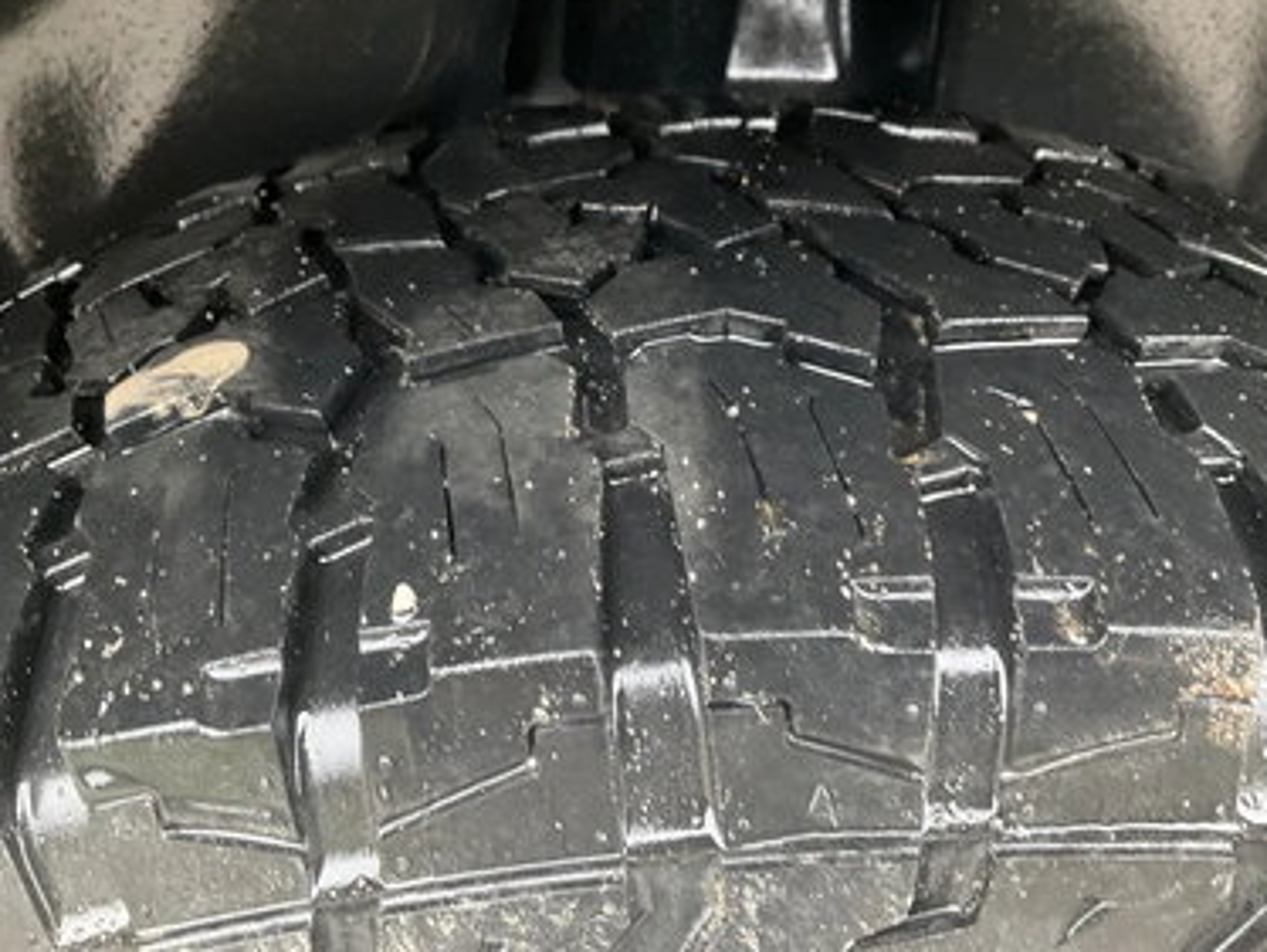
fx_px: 1135
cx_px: 674
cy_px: 457
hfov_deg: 58.3
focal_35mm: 31
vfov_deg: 45.5
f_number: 1.8
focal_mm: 3
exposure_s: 1/47
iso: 320
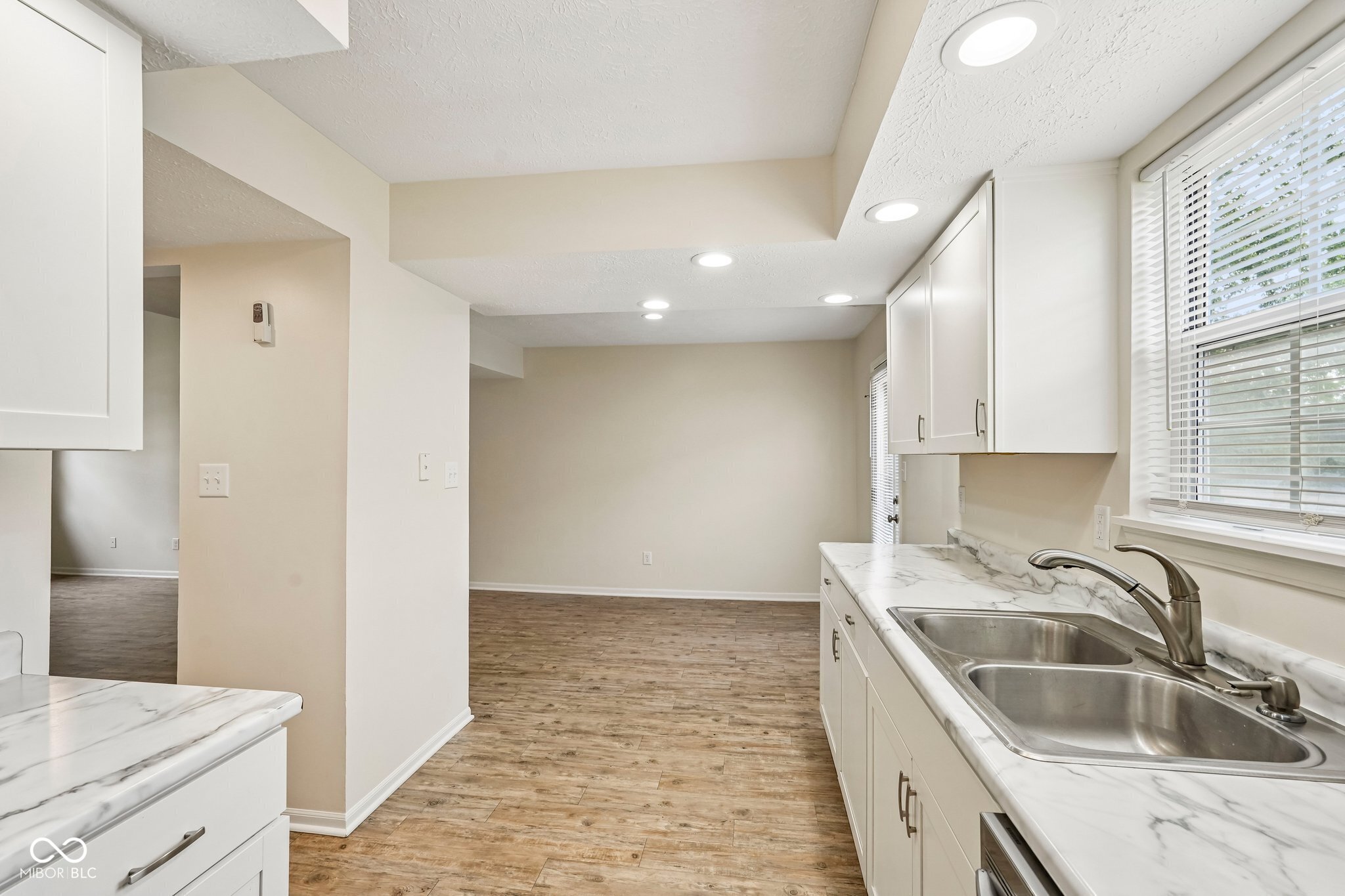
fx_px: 598
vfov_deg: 73.7
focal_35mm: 16
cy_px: 448
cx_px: 672
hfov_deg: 96.7
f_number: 8
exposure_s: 1/30
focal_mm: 16
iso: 320
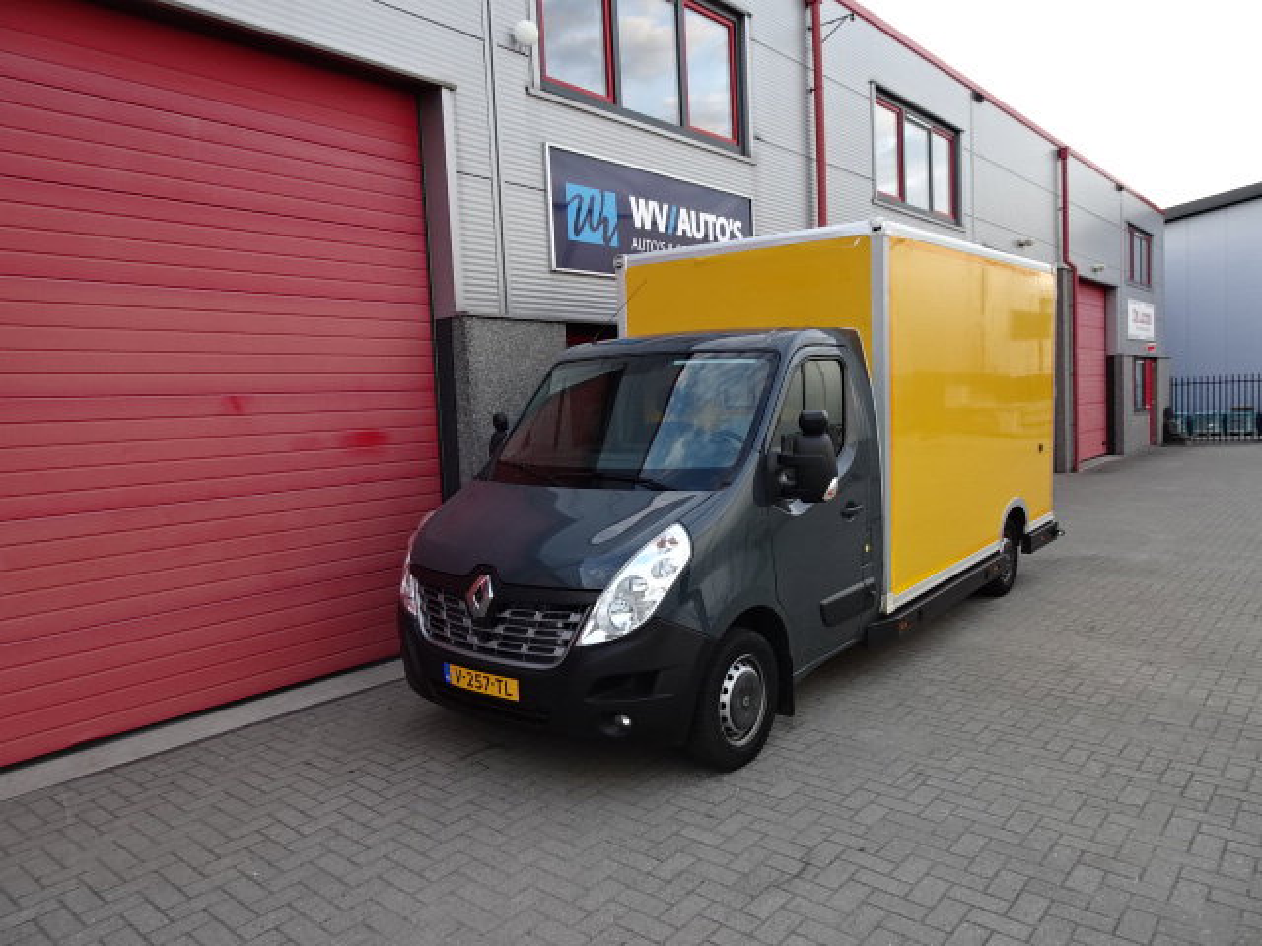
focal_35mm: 24
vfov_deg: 56.8
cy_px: 473
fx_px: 875
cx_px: 631
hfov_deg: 71.6
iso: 80
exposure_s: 1/60
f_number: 3.5
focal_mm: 4.25
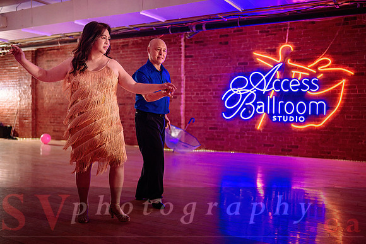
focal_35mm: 34
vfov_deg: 38.8
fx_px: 347
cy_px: 115
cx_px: 191
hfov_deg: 55.6
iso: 2500
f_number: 1.4
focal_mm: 28
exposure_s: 1/250
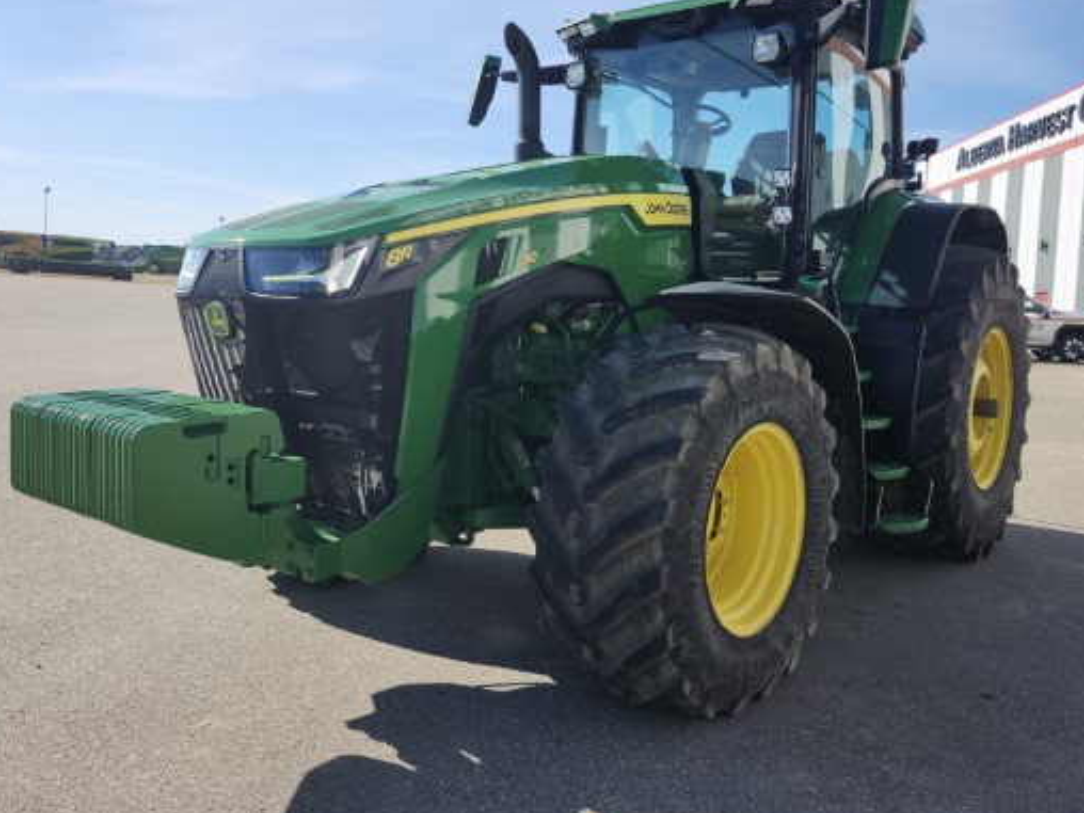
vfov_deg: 48.0
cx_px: 553
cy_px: 333
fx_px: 908
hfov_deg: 61.7
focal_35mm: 29
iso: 25
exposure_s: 1/1614
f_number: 1.8
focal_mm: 5.54
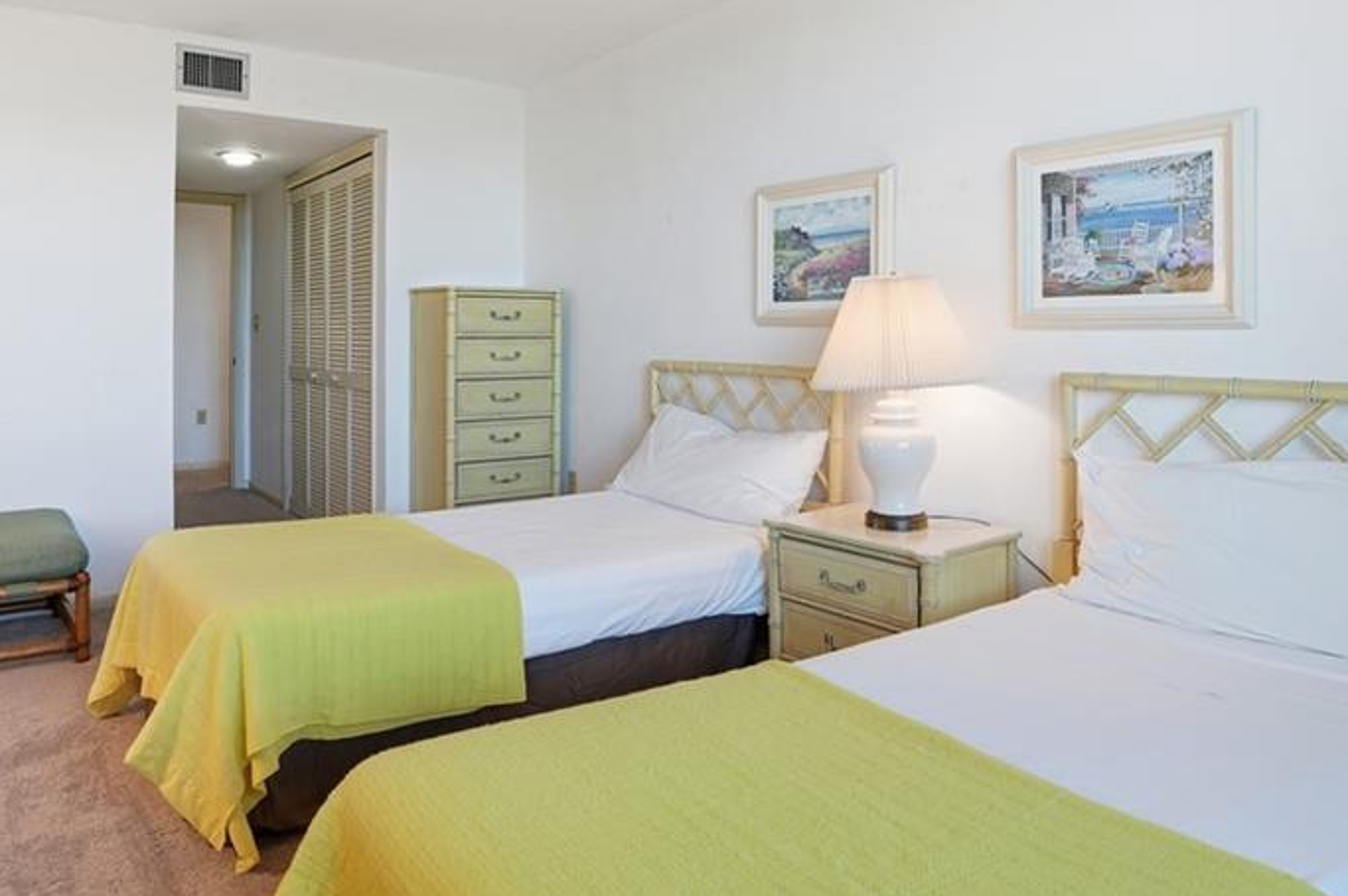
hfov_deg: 73.5
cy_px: 323
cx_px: 596
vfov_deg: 52.3
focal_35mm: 24
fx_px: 898
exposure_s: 1/40
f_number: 9
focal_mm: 16
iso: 200
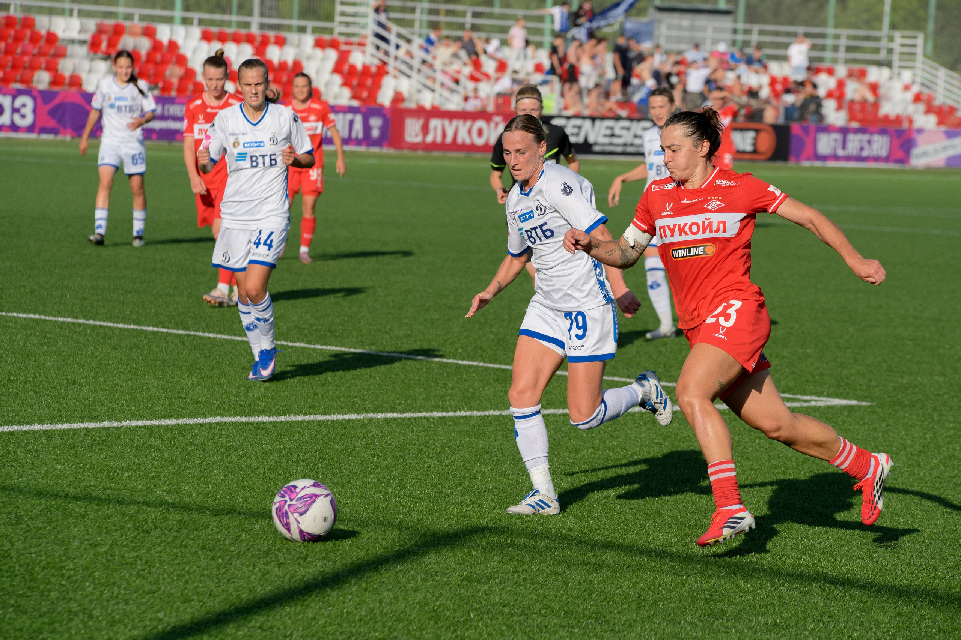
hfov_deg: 10.9
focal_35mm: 189
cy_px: 299
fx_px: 5045
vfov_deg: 7.3
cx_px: 488
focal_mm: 175
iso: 640
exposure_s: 1/3200
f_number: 6.3
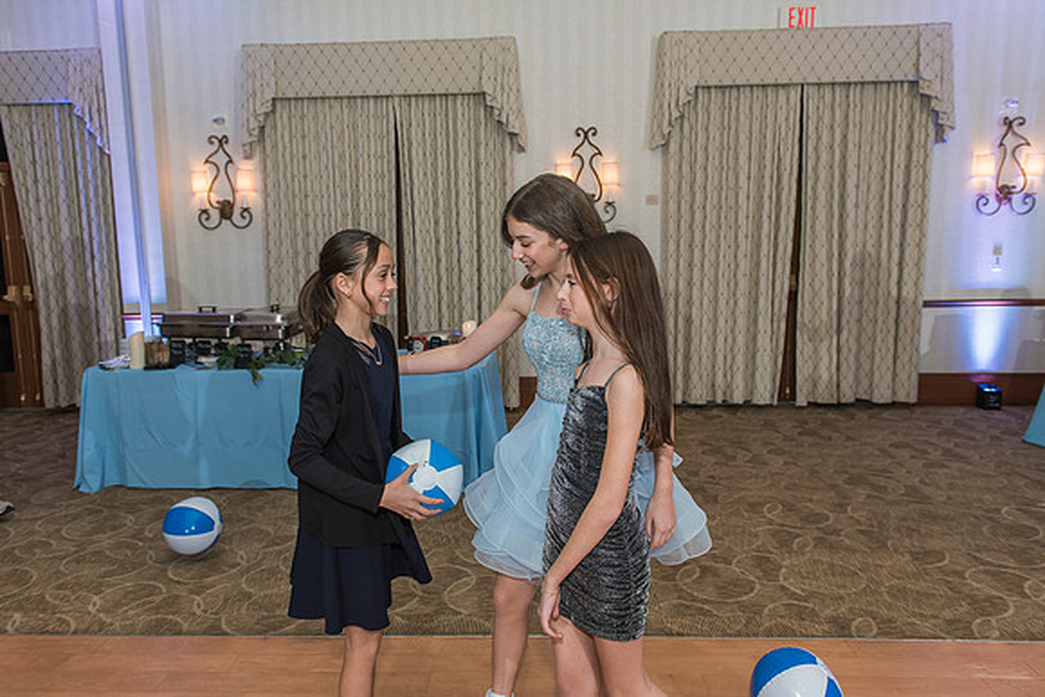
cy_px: 338
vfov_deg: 51.1
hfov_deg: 71.2
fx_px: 730
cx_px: 502
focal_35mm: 25
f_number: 4
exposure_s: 1/100
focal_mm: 24
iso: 800
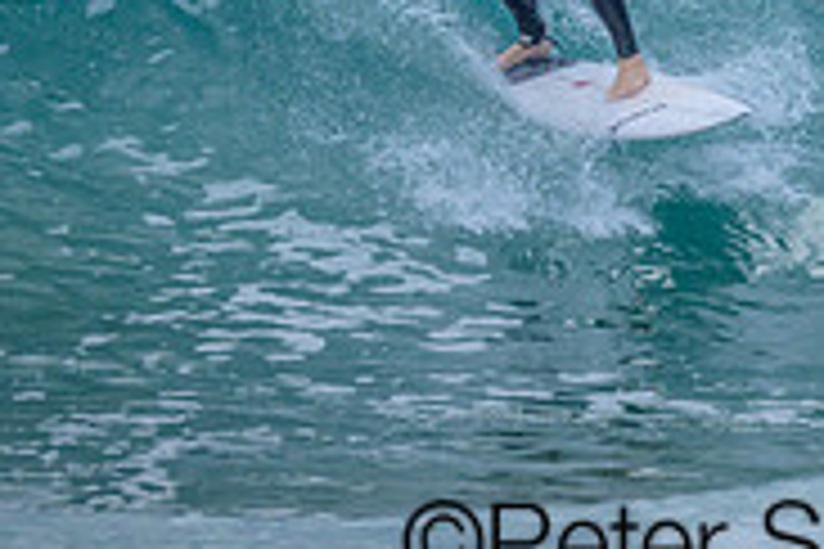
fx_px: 58110
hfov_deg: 0.8
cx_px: 752
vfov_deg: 0.5
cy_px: -205
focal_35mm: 2539
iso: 1000
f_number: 6.3
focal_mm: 800
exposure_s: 1/2000
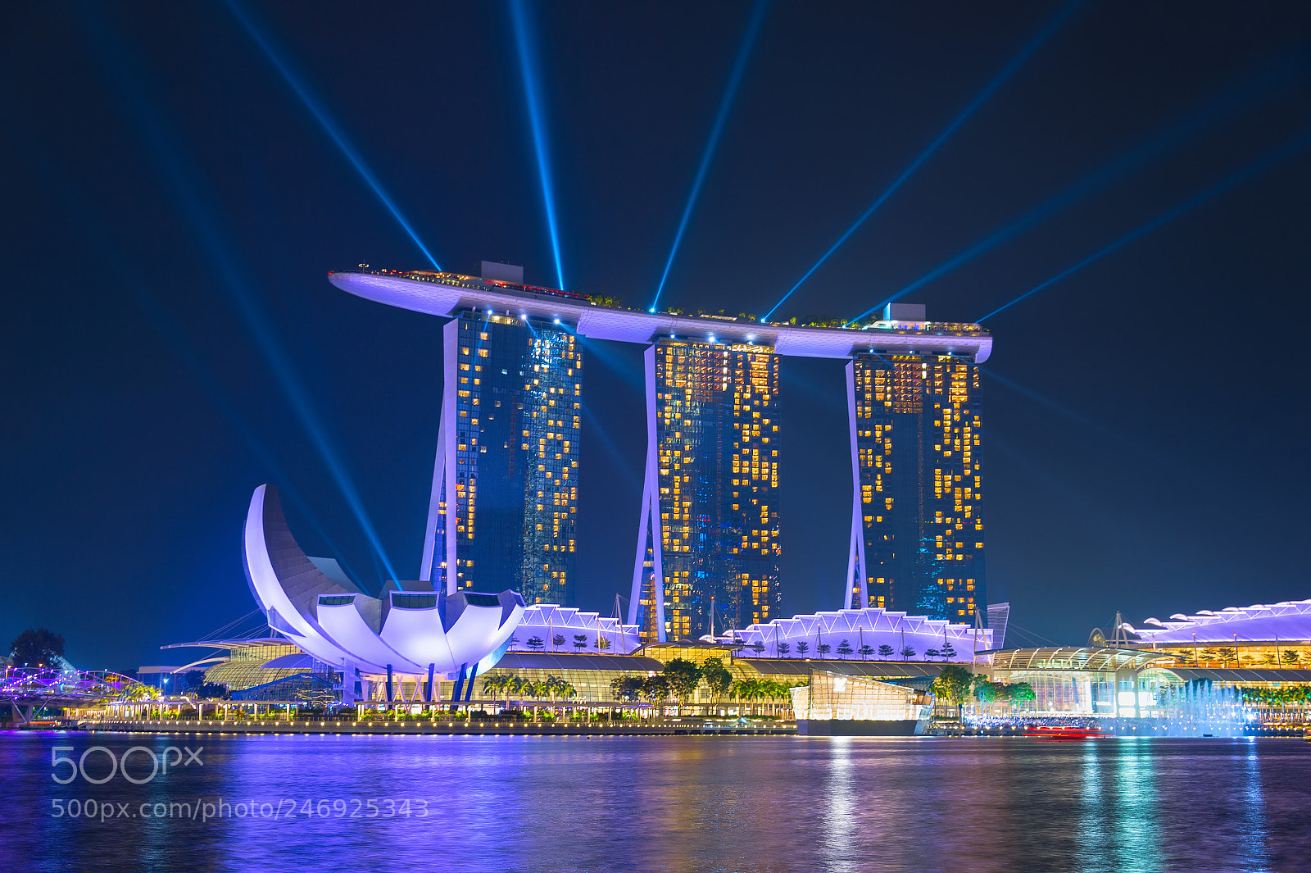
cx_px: 656
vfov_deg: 30.5
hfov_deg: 44.5
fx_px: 1601
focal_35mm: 44
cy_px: 436
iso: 200
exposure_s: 3
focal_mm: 44
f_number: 5.6
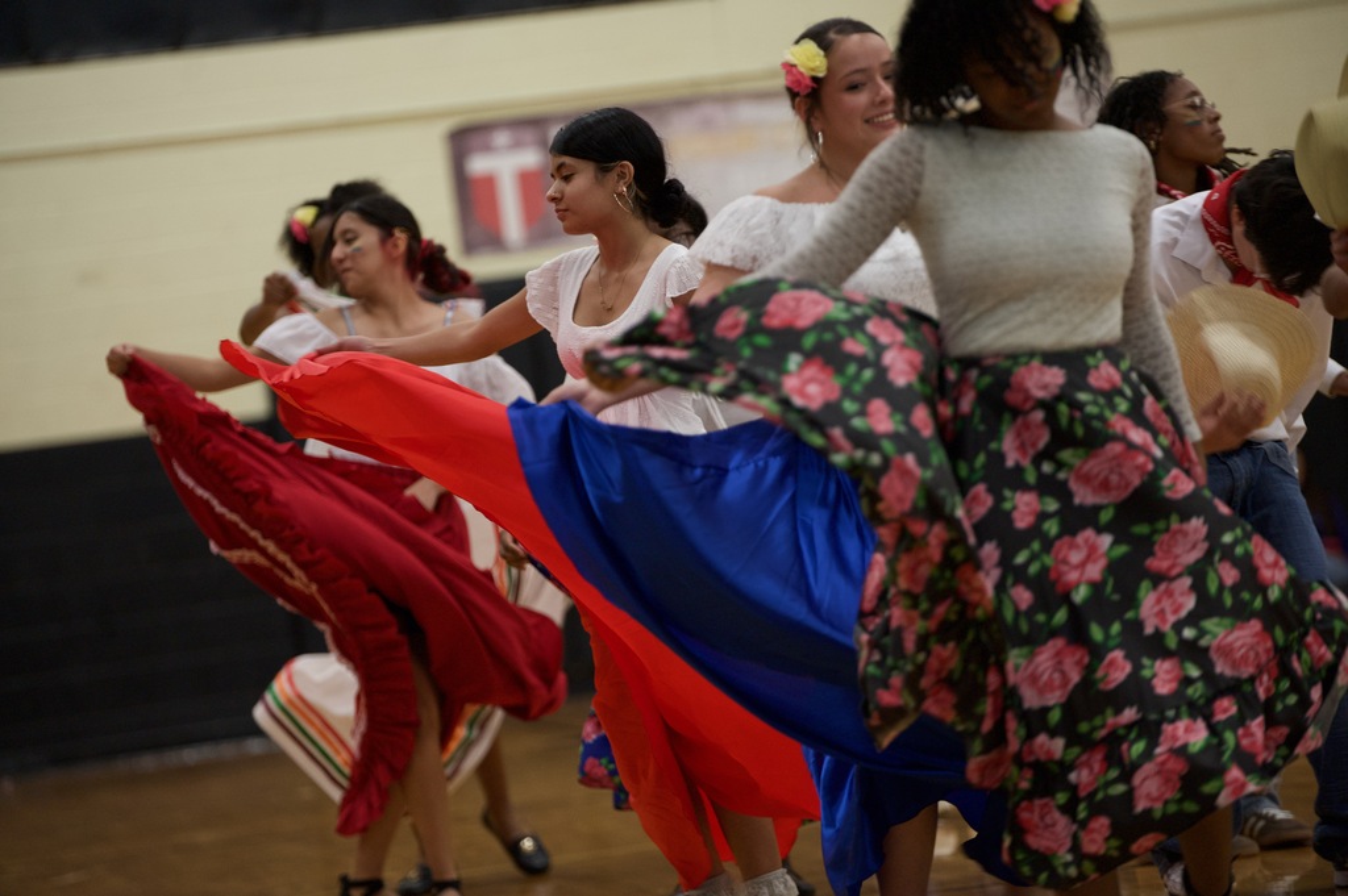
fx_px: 5986
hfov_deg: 12.8
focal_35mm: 160
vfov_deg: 8.6
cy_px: 448
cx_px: 674
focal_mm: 160
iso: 2500
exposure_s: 1/320
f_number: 2.8
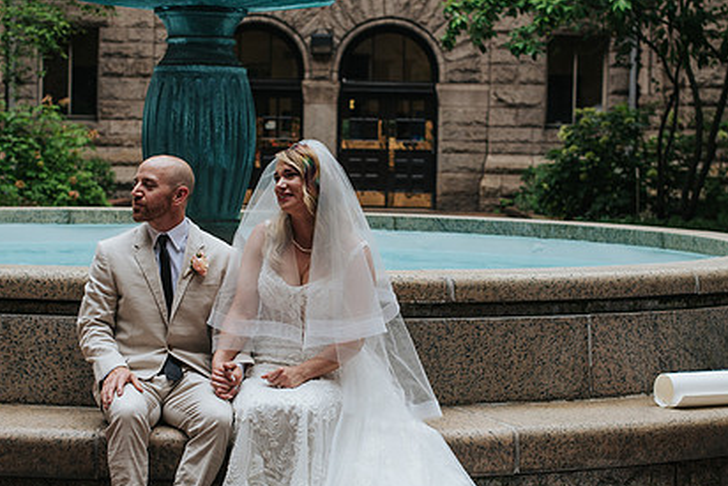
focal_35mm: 90
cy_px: 309
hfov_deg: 22.6
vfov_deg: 15.2
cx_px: 315
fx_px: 1821
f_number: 4
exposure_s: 1/400
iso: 360
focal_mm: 50
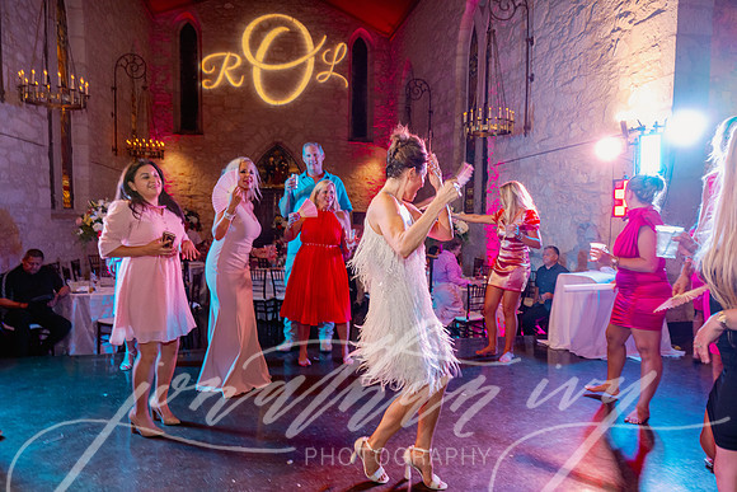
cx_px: 368
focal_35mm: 24
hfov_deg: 73.7
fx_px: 491
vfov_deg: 53.2
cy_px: 246
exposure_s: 1/60
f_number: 3.5
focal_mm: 24
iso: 1250
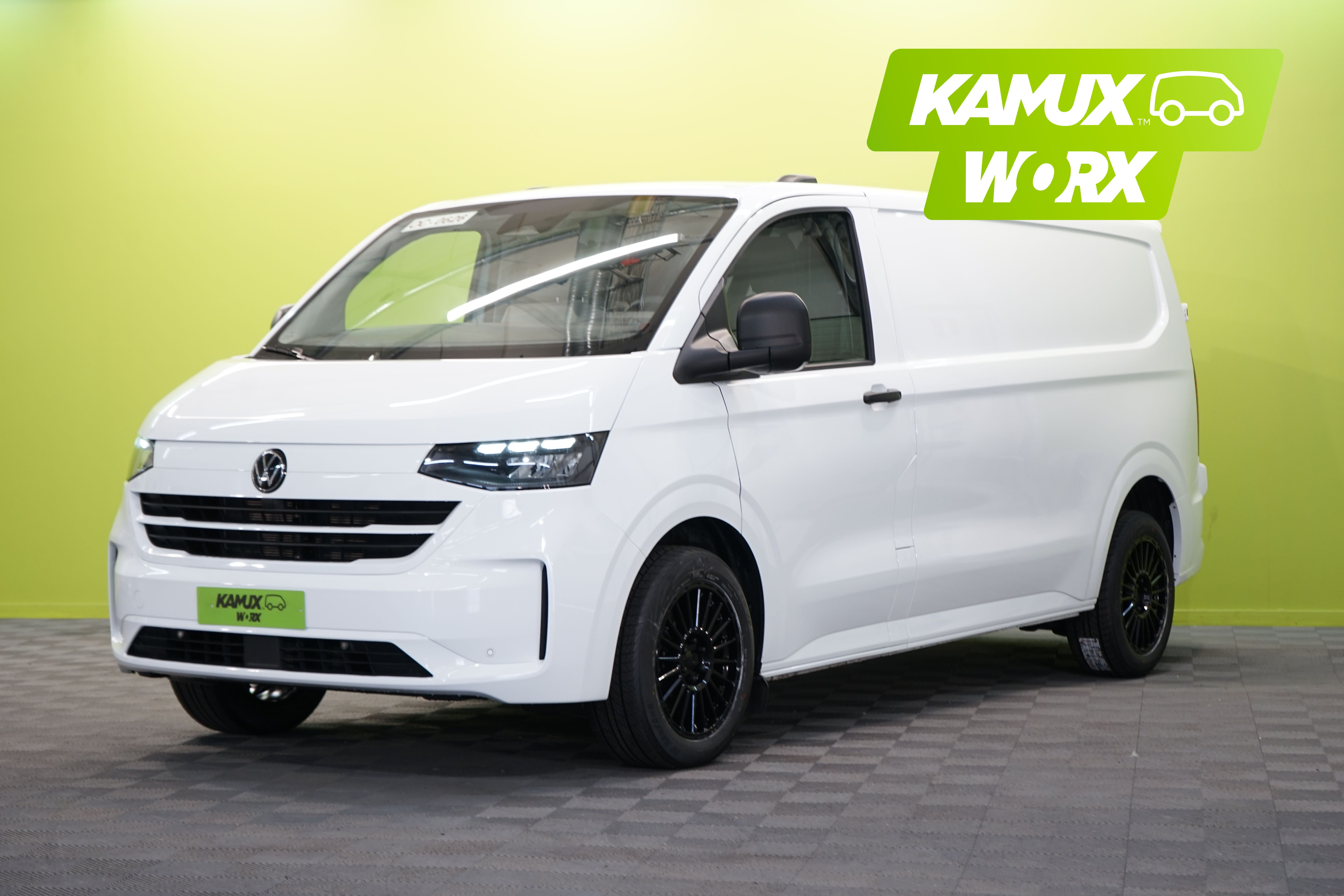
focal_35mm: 70
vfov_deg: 19.5
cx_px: 672
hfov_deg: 28.8
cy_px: 448
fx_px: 2613
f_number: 5.6
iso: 400
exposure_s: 1/25
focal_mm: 70
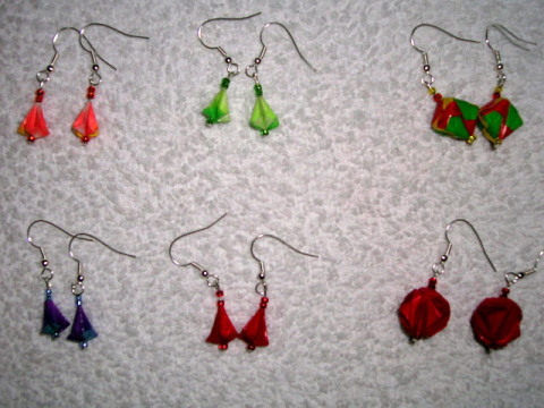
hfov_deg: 39.7
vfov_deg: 30.3
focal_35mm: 48
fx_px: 754
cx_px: 272
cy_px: 204
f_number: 3.1
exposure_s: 1/60.1
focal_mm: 7.3
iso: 50
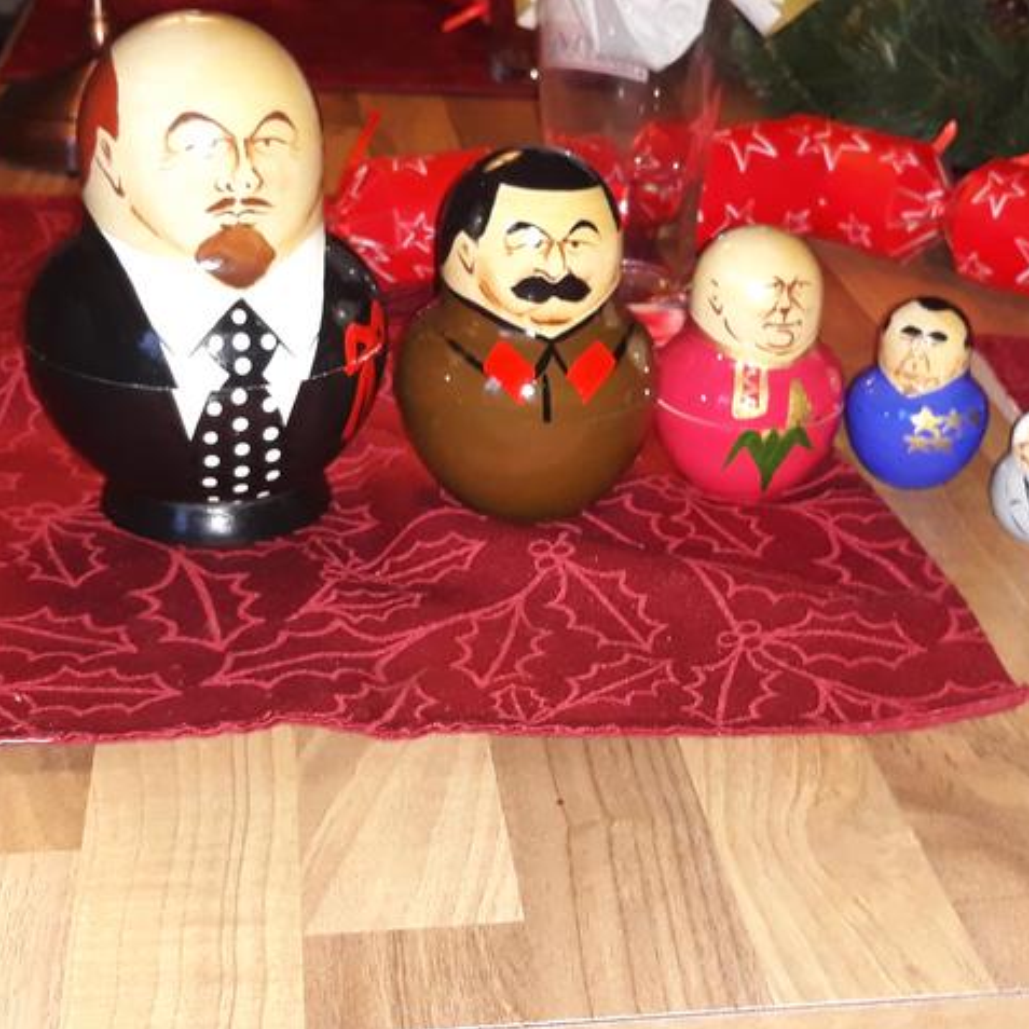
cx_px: 600
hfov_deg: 50.9
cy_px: 516
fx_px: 1076
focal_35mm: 32
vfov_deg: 51.1
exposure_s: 1/50
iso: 200
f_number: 1.7
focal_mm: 3.71
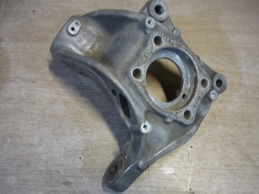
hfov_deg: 55.4
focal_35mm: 33
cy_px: 97
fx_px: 247
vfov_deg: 42.9
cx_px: 130
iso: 320
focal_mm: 5.5
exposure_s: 1/30
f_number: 2.8
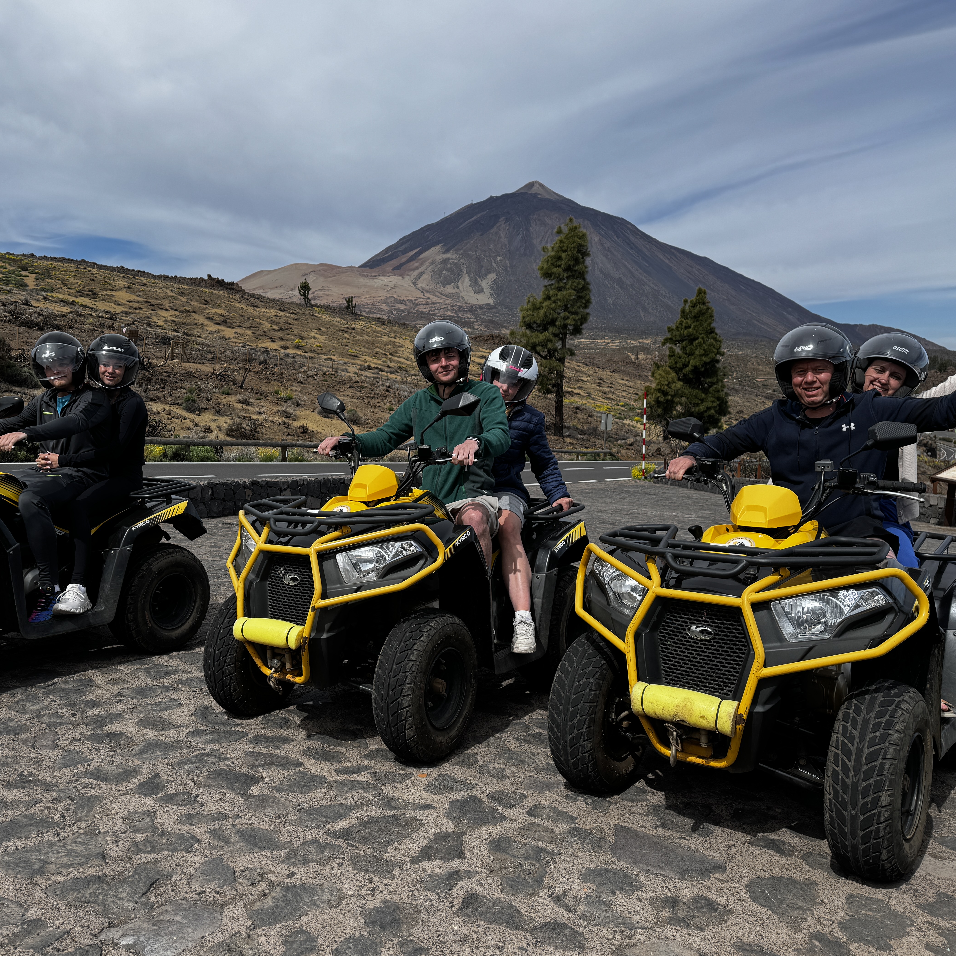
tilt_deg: -9.0
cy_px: 483
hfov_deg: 55.0
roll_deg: -0.3
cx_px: 363
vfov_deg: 55.6
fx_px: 906
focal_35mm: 29
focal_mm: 6.76
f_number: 1.78
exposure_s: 1/4950
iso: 80
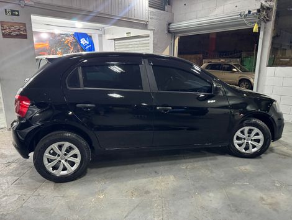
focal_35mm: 24
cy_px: 110
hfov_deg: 71.5
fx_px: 203
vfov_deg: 56.9
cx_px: 146
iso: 1000
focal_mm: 6.76
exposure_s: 1/40
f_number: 1.78
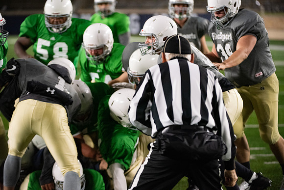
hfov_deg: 10.3
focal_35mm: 200
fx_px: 1578
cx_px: 142
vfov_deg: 6.9
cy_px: 95
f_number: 4.5
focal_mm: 200
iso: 6400
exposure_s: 1/500
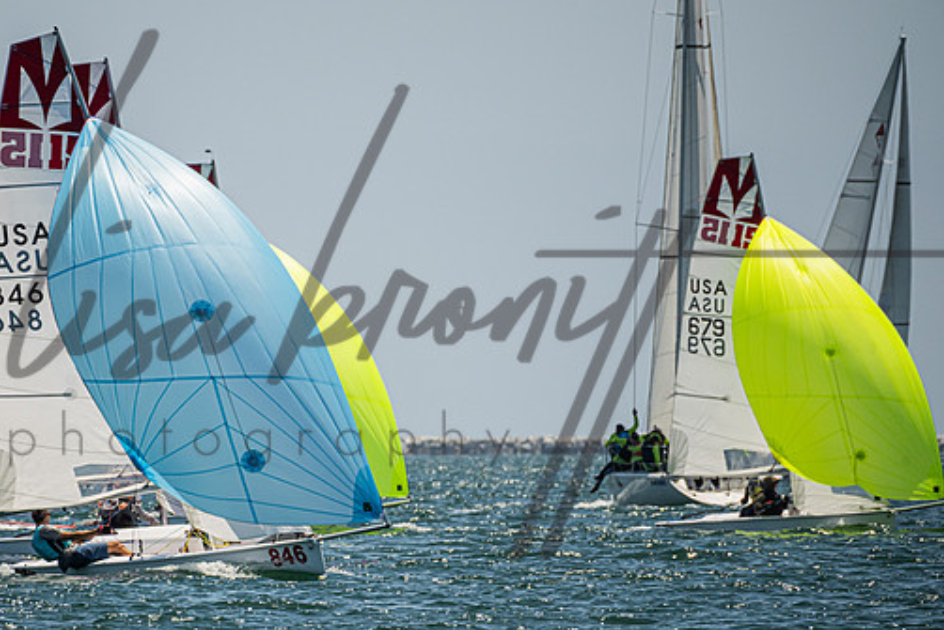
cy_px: 347
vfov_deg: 2.4
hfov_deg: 3.7
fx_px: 14766
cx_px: 313
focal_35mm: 563
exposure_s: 1/3200
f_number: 8
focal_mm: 400
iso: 400
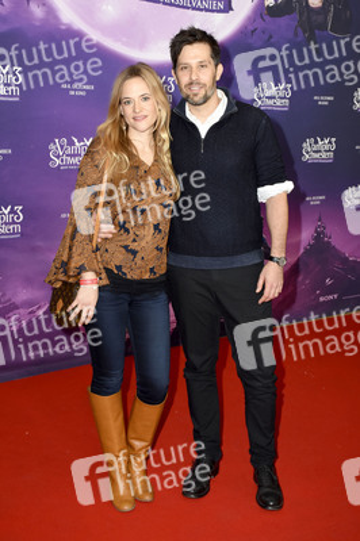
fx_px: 609
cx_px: 180
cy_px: 270
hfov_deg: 33.0
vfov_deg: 48.0
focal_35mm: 40
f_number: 5.6
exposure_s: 1/200
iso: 640
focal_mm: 27
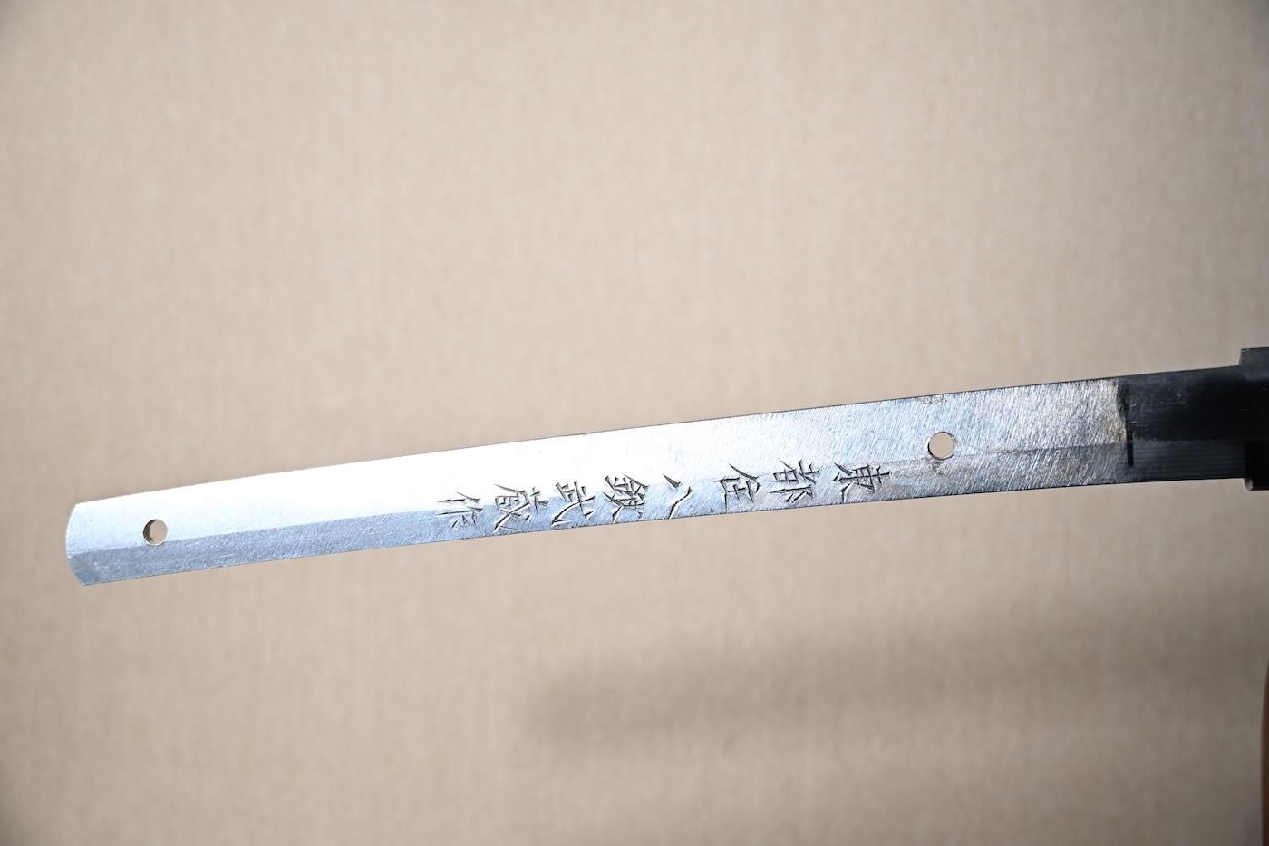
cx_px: 634
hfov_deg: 45.0
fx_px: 1533
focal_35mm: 44
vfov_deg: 30.8
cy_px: 423
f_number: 4
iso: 100
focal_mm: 29
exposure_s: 1
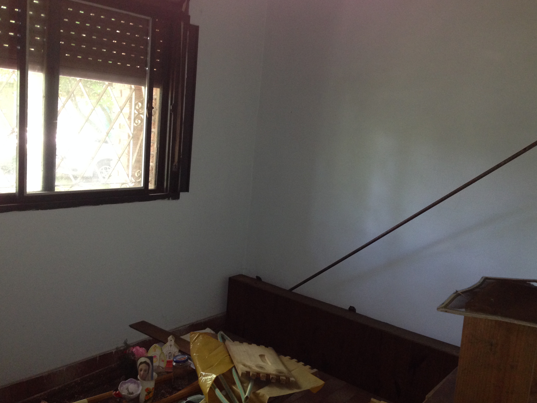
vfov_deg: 40.7
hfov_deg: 52.6
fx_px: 543
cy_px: 206
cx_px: 280
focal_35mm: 35
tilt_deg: -10.6
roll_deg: -3.8
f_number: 2.4
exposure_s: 1/20
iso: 200
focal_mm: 4.12
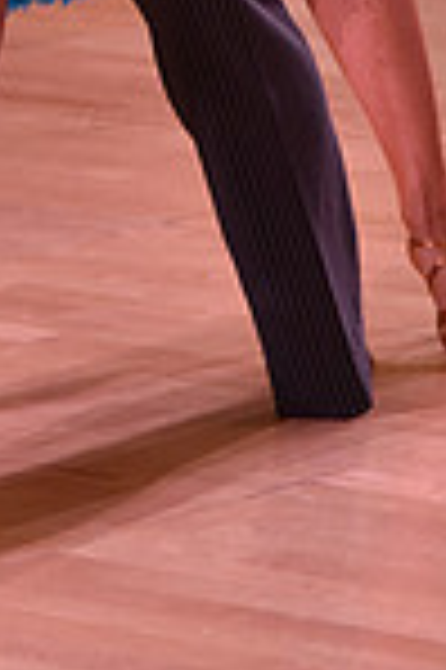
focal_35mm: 370
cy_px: -540
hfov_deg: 3.7
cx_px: 65
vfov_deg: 5.5
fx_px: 6891
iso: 1250
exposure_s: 1/250
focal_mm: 95
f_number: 4.5
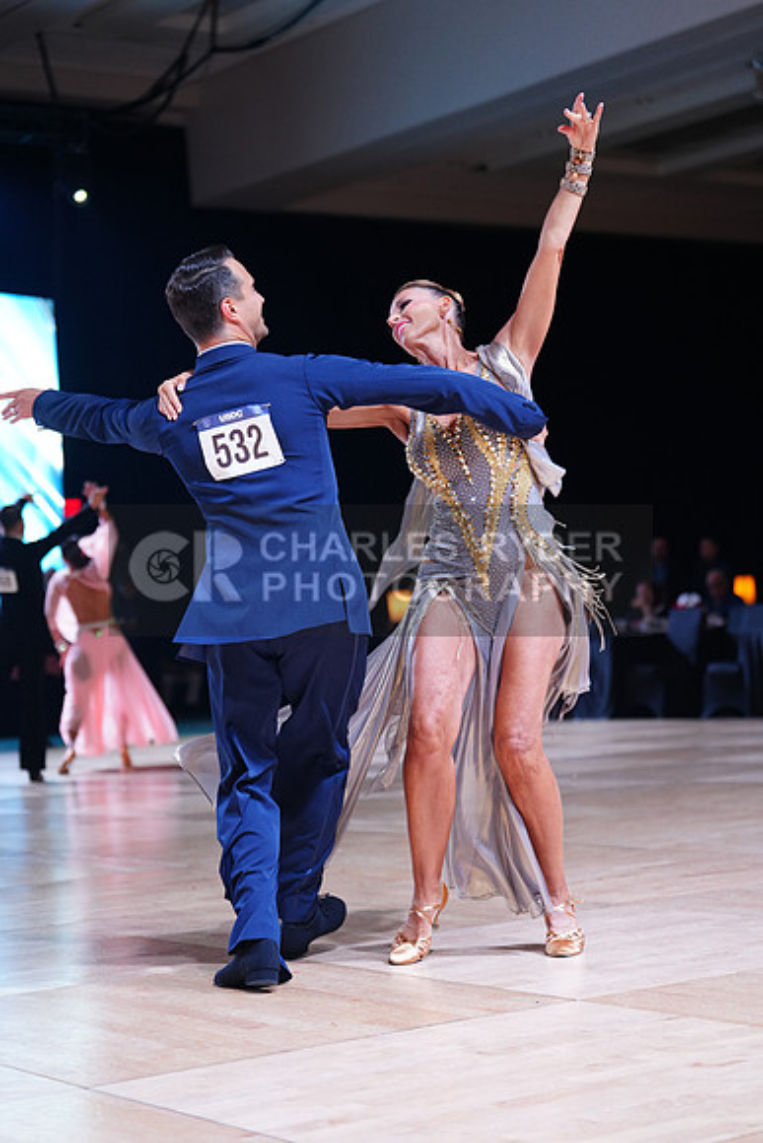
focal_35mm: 70
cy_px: 572
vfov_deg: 28.8
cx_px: 382
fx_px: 2224
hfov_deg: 19.5
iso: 1250
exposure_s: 1/500
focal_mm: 70
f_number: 2.8
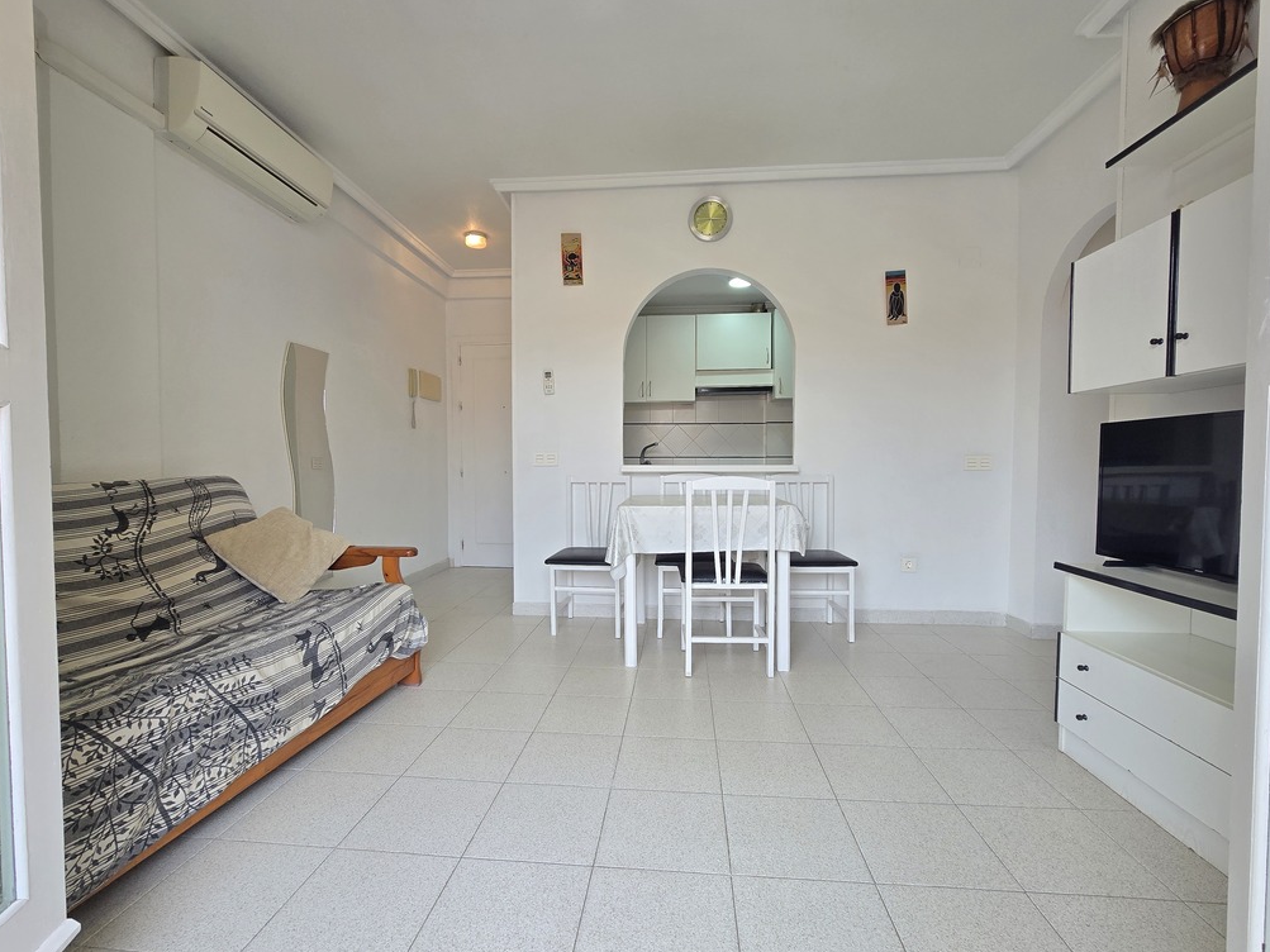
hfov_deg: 102.1
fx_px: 514
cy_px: 487
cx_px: 632
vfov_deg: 85.6
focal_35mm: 14
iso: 64
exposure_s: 1/100
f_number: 2.2
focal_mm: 2.2
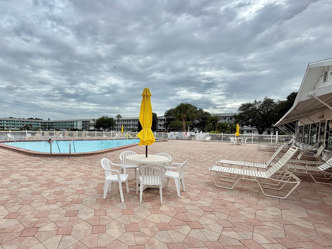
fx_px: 173
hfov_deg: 85.8
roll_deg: -1.2
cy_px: 140
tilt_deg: -3.3
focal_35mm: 18
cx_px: 121
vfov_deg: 71.3
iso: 20
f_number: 2.2
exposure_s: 1/1125
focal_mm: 2.22
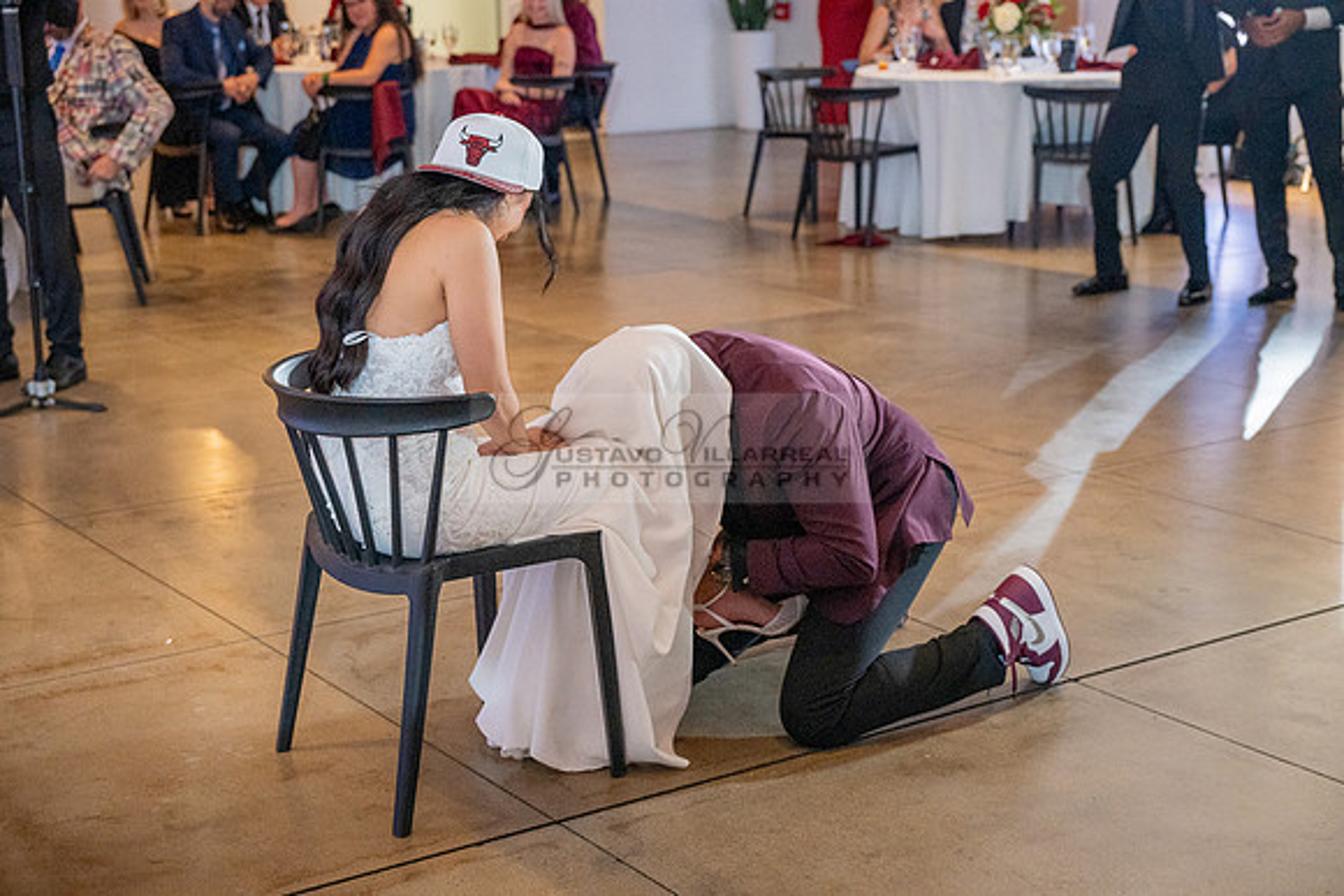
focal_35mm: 56
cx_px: 672
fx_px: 2091
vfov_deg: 24.2
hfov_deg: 35.6
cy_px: 448
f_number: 4
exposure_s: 1/200
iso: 3200
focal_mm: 56
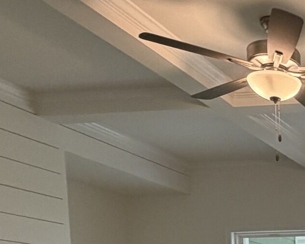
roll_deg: +0.1
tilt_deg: -4.0
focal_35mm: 67
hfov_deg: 22.3
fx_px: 605
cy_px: 362
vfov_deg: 19.8
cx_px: 481
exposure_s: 1/120
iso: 160
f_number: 2.2
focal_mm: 2.22
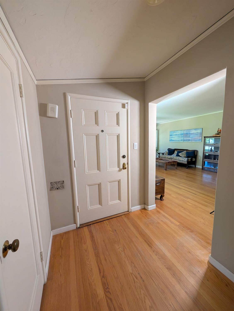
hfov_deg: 94.7
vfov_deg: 110.4
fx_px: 108
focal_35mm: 12
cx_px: 117
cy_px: 156
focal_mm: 2.02
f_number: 1.7
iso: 307
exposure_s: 1/90.9
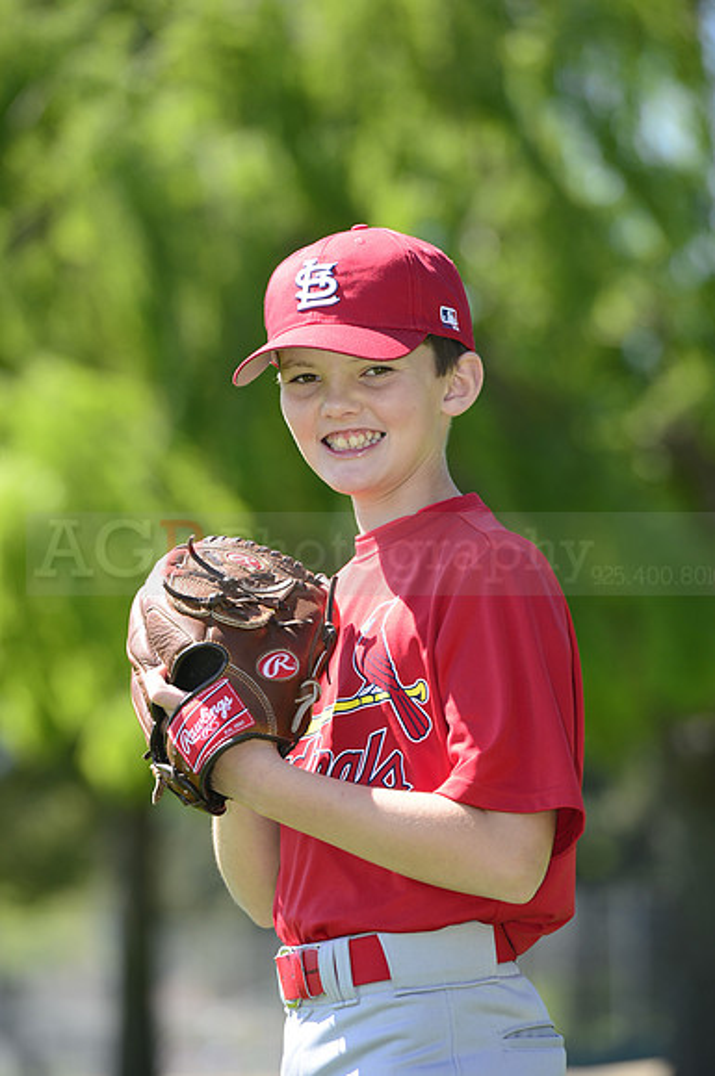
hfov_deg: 6.8
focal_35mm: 200
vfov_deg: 10.3
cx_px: 358
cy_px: 538
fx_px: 5976
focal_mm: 200
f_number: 5.6
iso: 200
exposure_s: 1/400
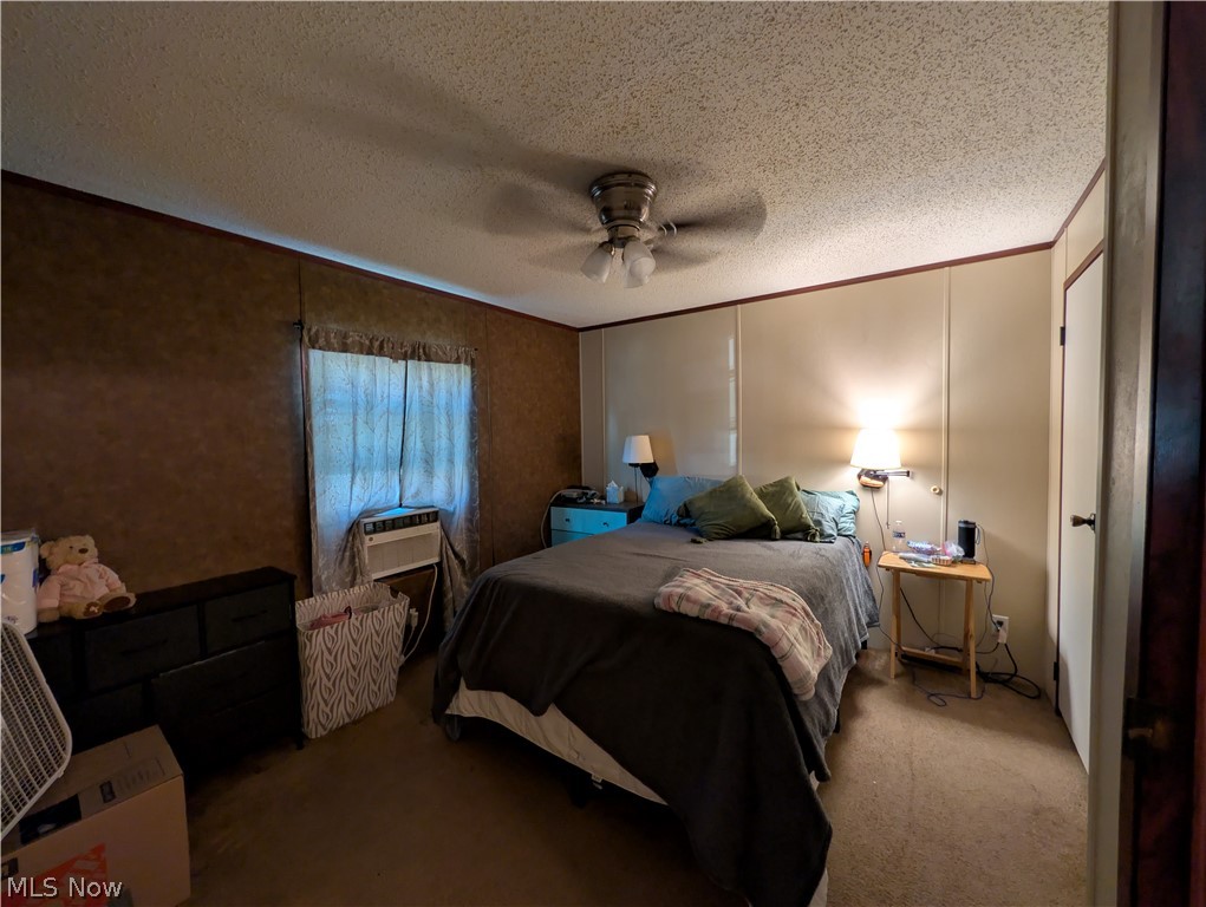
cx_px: 603
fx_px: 419
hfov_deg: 110.5
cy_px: 454
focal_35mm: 12
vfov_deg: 94.6
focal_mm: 2.02
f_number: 1.7
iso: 115
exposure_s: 1/25.2
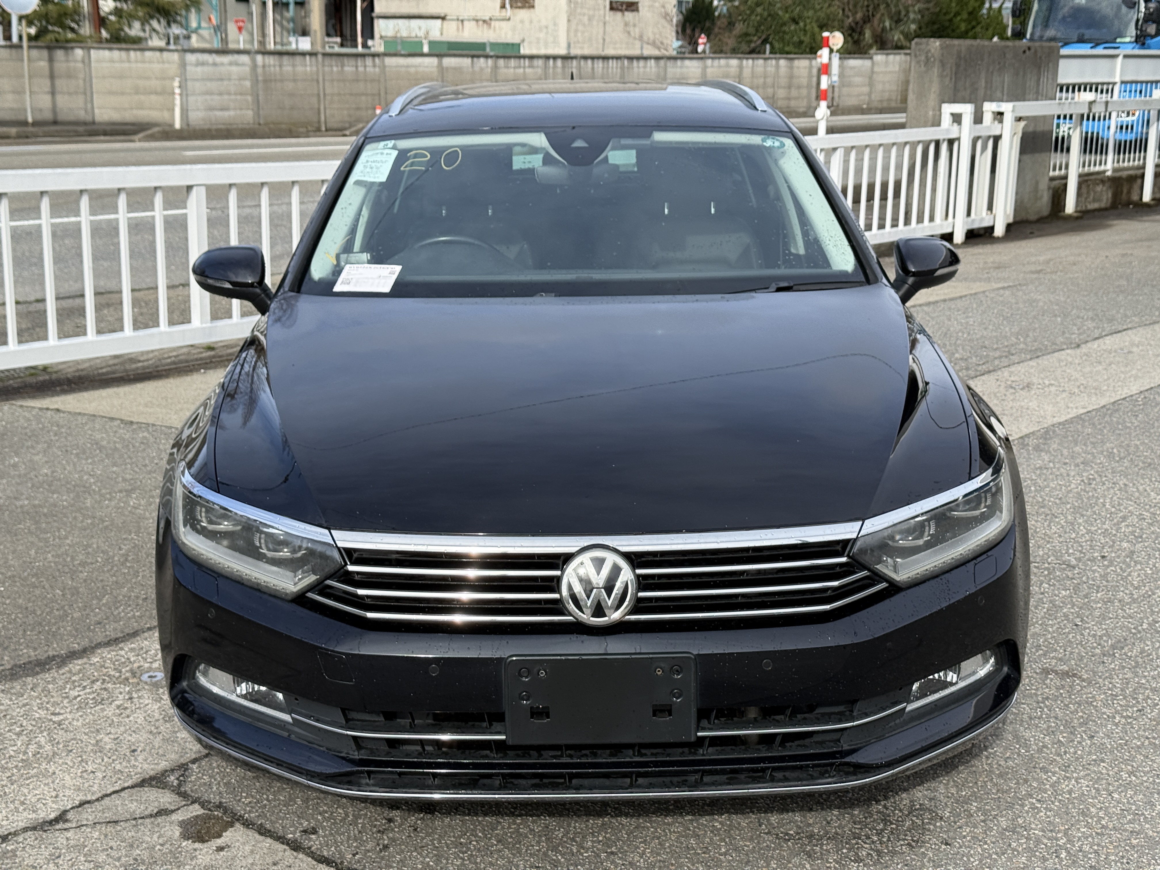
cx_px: 580
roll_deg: -0.4
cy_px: 435
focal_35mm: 48
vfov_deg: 30.3
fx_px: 1609
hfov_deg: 39.7
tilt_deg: -13.0
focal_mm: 6.76
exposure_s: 1/1931
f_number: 1.78
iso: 64
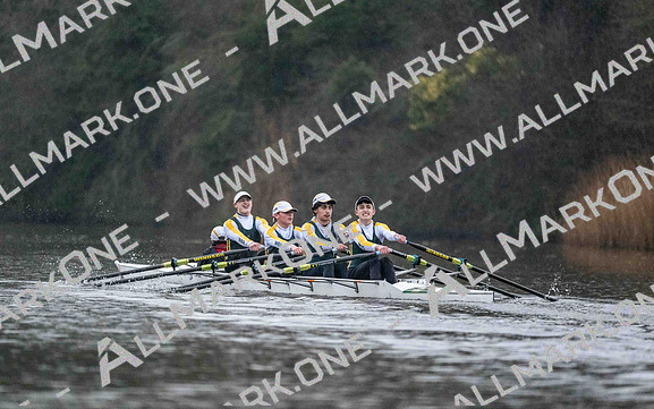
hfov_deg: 5.1
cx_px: 328
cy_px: 211
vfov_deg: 3.2
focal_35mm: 410
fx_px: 7310
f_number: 4.5
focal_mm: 400
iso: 9000
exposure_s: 1/1600
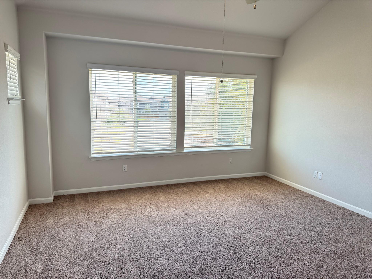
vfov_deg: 56.8
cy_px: 140
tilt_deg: -7.6
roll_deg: -1.2
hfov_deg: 71.6
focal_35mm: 24
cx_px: 186
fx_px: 258
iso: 125
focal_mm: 6.76
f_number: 1.78
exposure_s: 1/120
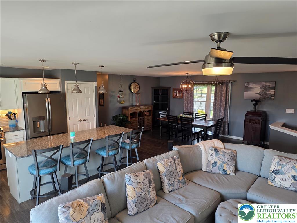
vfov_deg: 58.9
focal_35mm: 23
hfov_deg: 73.9
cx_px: 148
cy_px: 112
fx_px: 197
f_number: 1.7
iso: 125
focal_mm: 6.25
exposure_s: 1/120
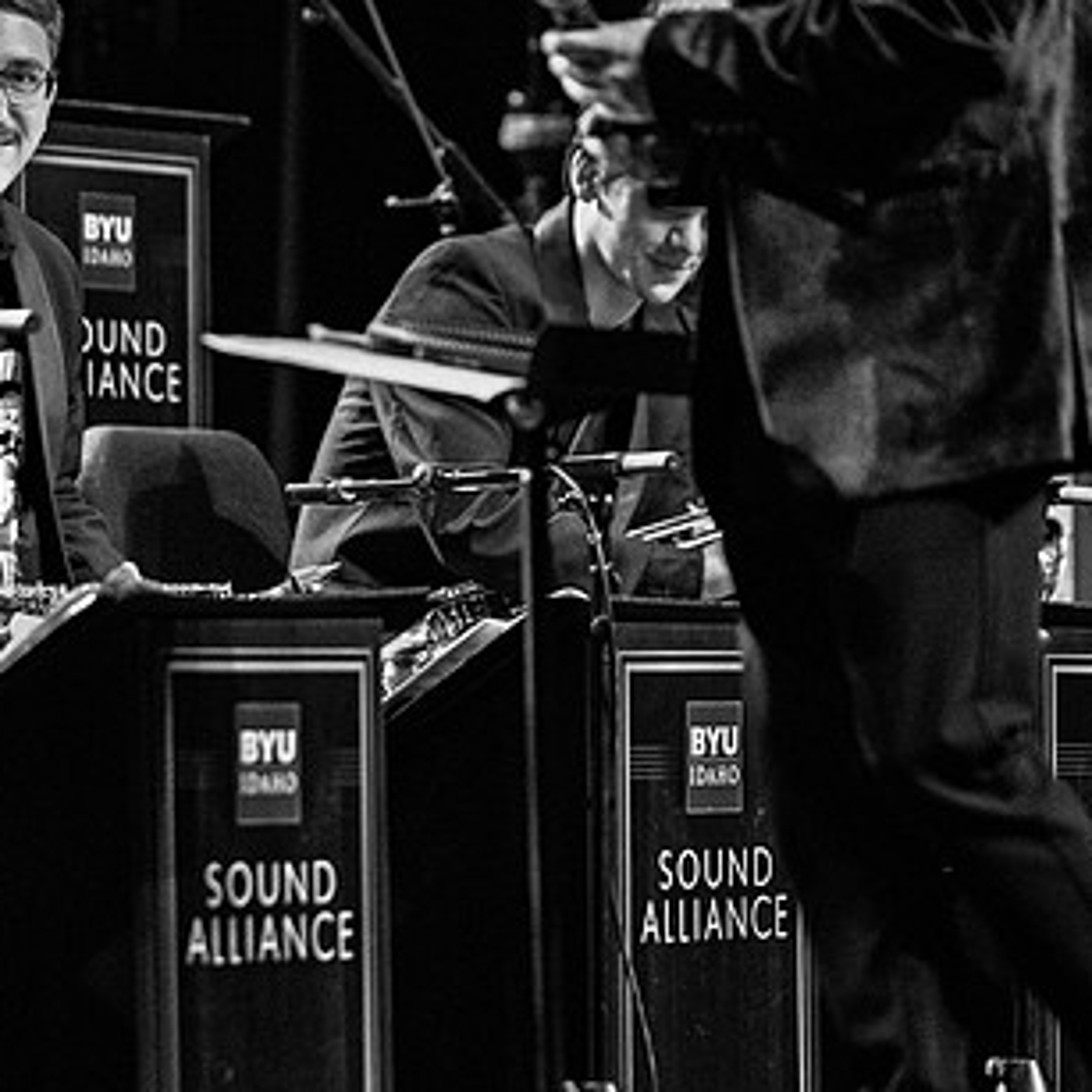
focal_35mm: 335
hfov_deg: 5.2
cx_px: 324
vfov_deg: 5.2
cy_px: 477
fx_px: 11956
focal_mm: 200
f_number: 2.8
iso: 5000
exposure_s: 1/500
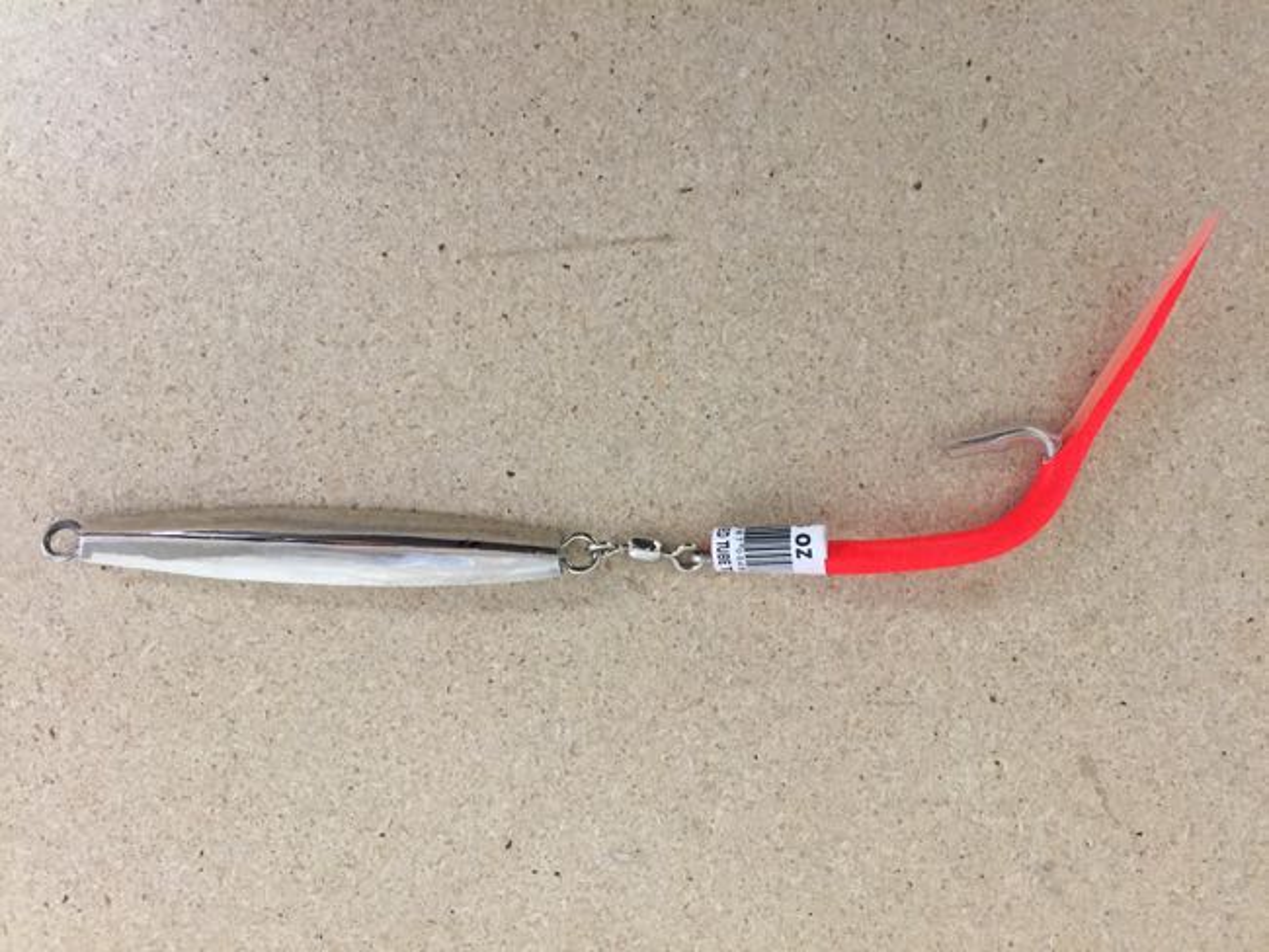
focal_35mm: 29
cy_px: 476
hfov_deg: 61.6
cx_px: 634
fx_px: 1064
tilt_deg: -85.2
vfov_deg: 48.3
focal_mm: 4.15
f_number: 2.2
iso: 160
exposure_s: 1/30
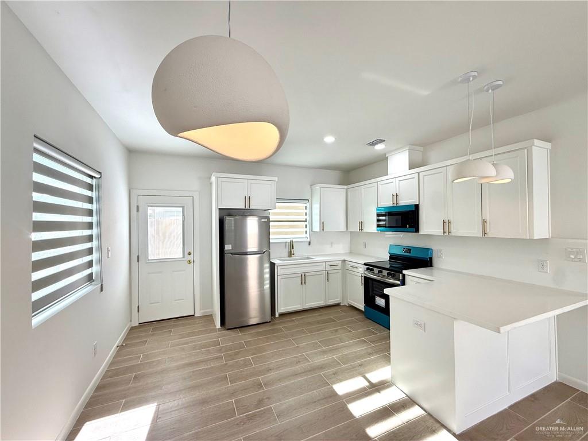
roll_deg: -0.1
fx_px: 238
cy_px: 220
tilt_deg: +1.0
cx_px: 294
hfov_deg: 102.1
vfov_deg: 85.7
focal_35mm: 14
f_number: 2.2
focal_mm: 2.22
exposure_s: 1/164
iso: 64
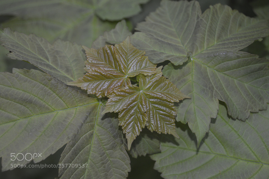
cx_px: 134
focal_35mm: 82
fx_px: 616
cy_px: 90
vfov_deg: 16.5
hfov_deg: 24.6
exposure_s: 1/60
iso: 720
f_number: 5.6
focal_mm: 55
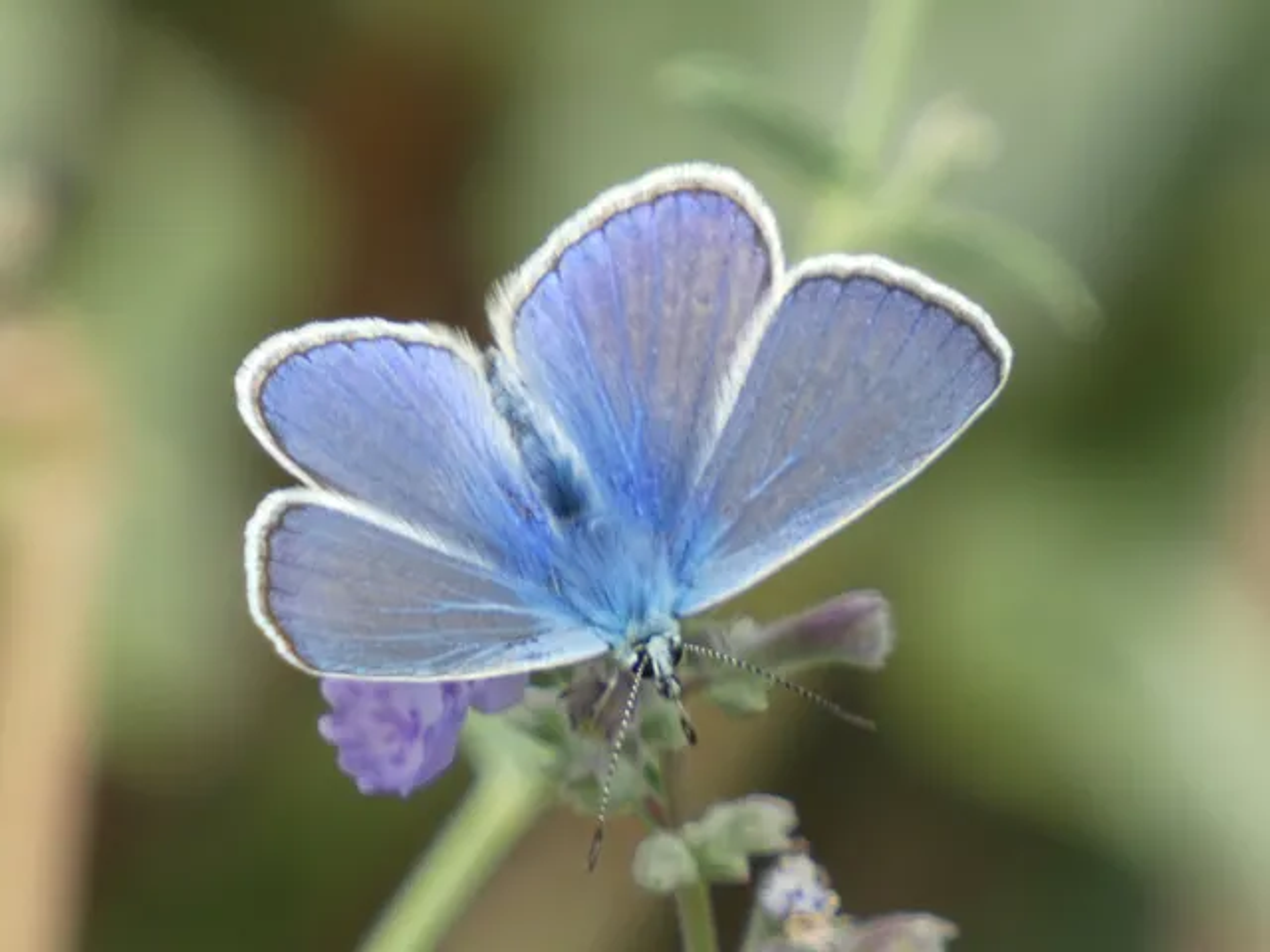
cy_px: 476
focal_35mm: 885
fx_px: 32469
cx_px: 635
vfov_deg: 1.7
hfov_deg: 2.2
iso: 100
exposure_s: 1/125
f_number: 5.6
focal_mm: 158.6
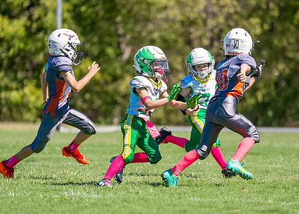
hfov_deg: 6.4
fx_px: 2658
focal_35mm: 313
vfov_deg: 4.6
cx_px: 149
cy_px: 115
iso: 160
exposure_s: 1/3200
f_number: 2.8
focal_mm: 200
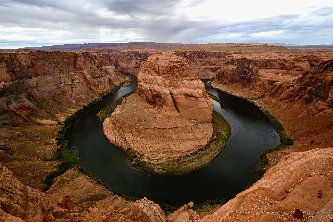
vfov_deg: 72.1
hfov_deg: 95.0
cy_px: 111
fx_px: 153
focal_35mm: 16
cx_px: 166
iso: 640
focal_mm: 11
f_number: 10
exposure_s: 1/250
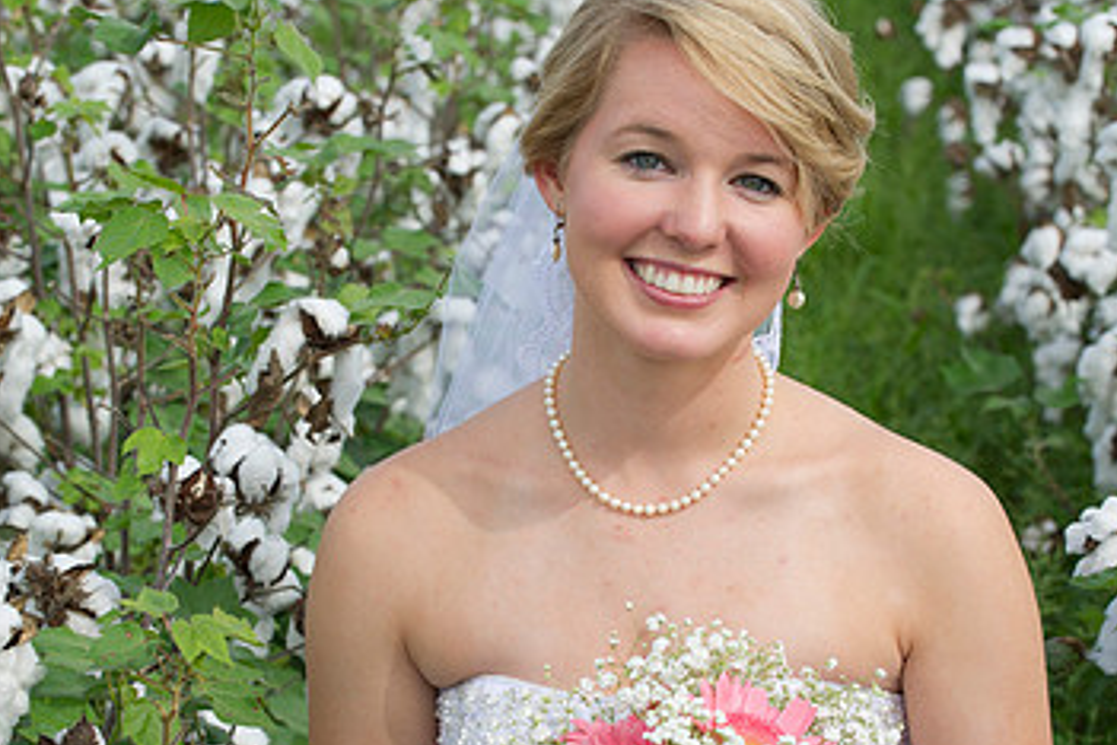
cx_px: 500
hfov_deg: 13.1
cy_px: 487
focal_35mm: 157
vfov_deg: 8.7
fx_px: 4871
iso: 160
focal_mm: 95
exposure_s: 1/200
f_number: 6.3
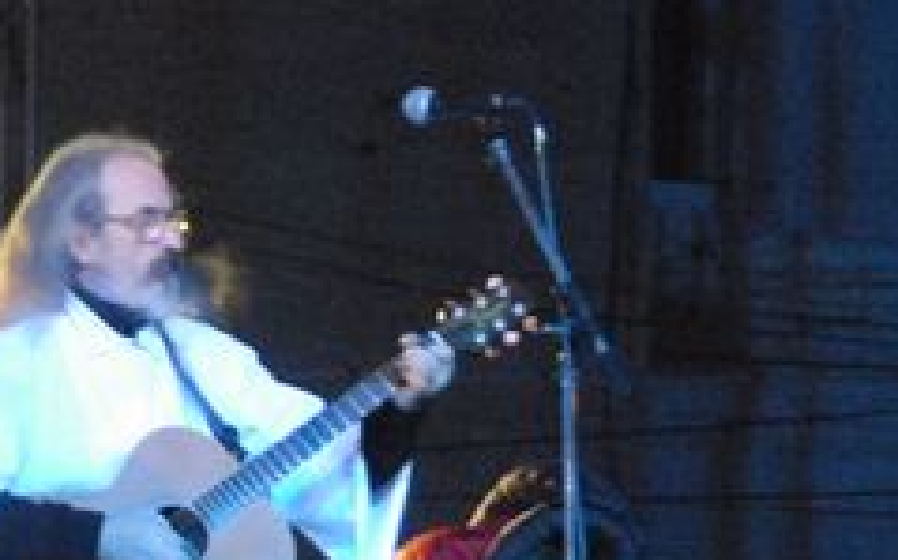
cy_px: 534
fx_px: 6016
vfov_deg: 5.3
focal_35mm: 246
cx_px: -30
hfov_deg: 8.5
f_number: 5
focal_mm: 60
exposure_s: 1/80
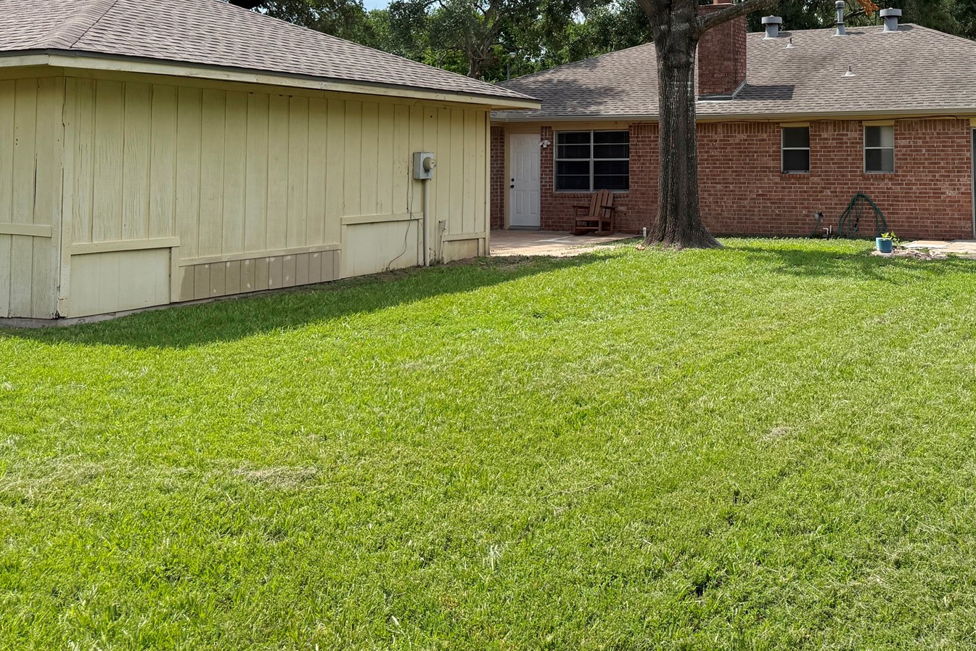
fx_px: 1030
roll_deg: -0.3
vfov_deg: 33.8
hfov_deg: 48.9
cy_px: 113
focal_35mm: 38
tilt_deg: +3.4
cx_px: 721
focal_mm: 6.76
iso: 100
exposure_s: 1/3759
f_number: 1.78
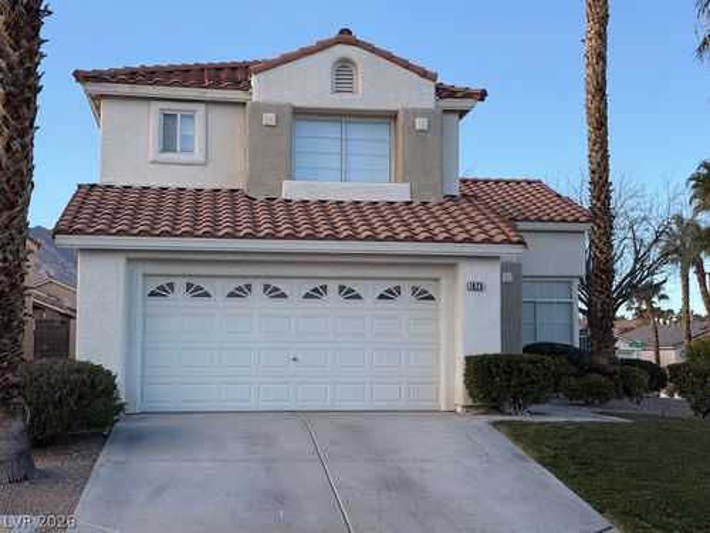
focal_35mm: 48
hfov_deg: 39.7
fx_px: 985
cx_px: 355
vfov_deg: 30.3
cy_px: 266
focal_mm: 6.76
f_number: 1.78
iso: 64
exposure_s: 1/1185
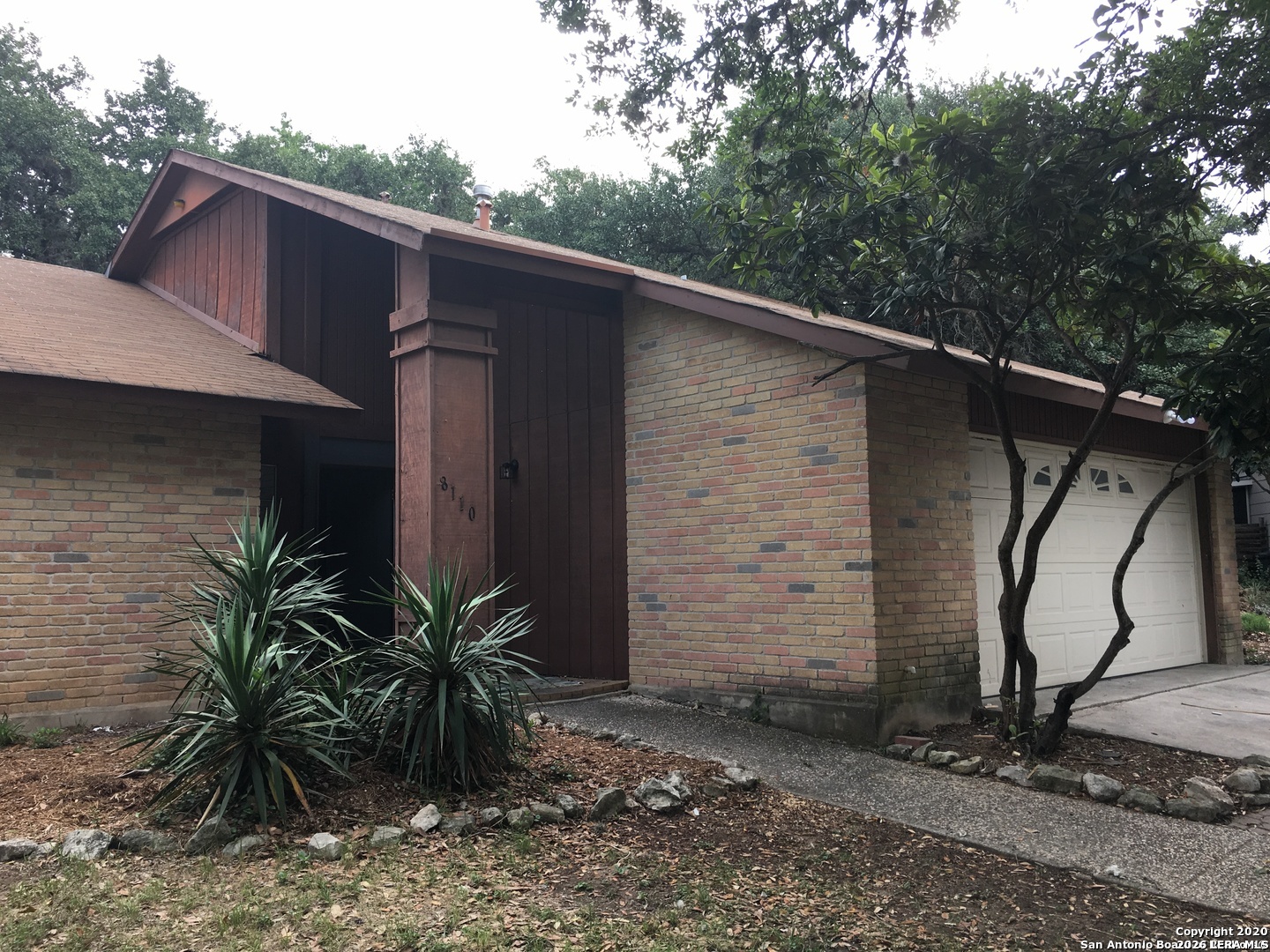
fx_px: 1064
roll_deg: +0.8
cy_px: 476
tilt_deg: +5.0
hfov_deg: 61.7
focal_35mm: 29
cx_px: 635
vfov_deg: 48.2
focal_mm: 4.15
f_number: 2.2
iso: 25
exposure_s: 1/120
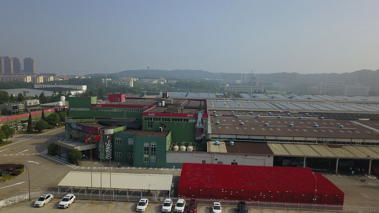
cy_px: 115
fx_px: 291
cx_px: 188
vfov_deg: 40.1
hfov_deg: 66.1
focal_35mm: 29
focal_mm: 4.73
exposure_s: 1/1894
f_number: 2.2
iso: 100
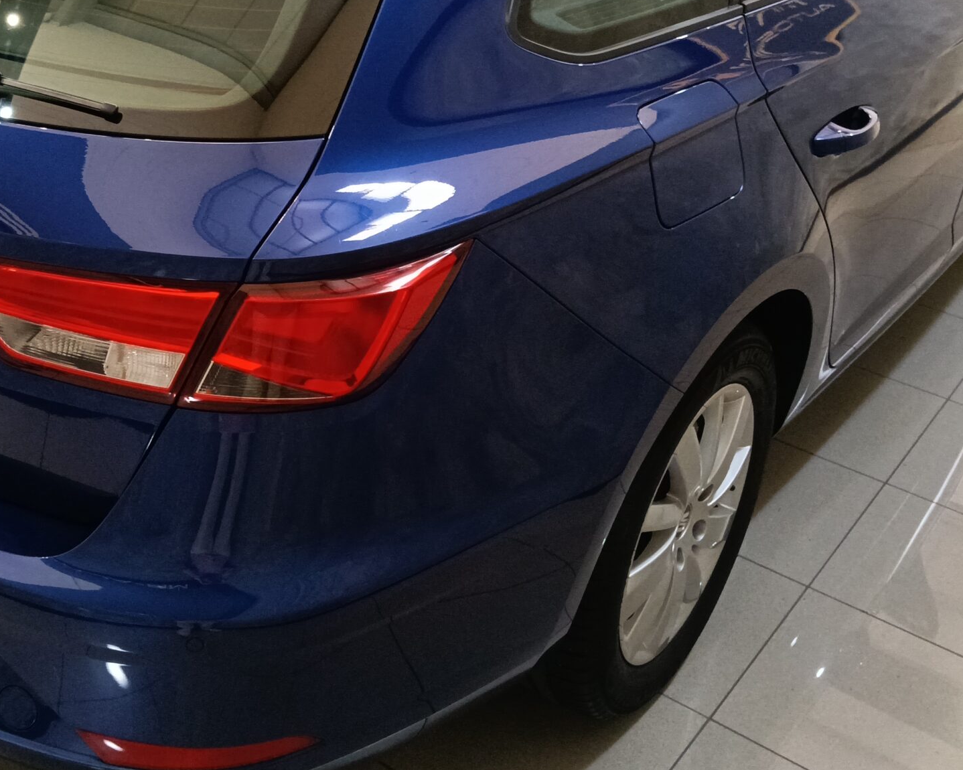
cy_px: 230
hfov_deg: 39.0
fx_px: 1339
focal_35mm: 47
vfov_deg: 31.7
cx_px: 314
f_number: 16
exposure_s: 1/33.3
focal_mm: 3.98
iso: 500
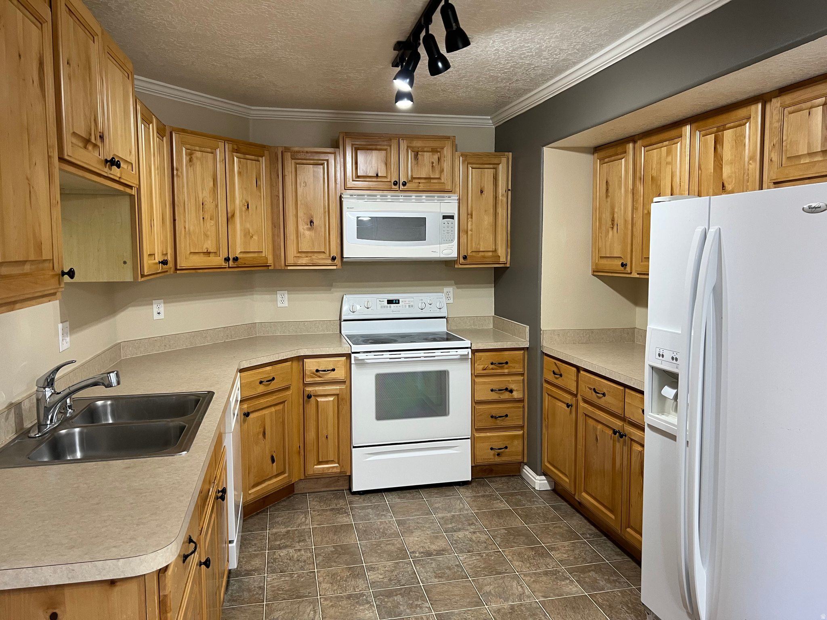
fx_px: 621
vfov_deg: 53.1
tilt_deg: -5.6
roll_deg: +0.2
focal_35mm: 26
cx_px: 414
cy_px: 310
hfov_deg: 67.3
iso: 80
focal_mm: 5.7
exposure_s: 1/60
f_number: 1.5
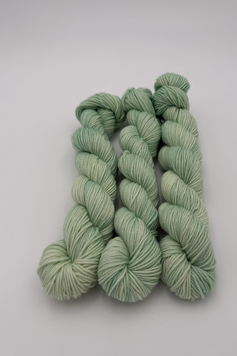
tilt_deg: -48.7
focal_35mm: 28
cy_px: 190
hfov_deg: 46.2
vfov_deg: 65.4
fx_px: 277
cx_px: 137
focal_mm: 6.76
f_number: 1.78
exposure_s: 1/1075
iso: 80
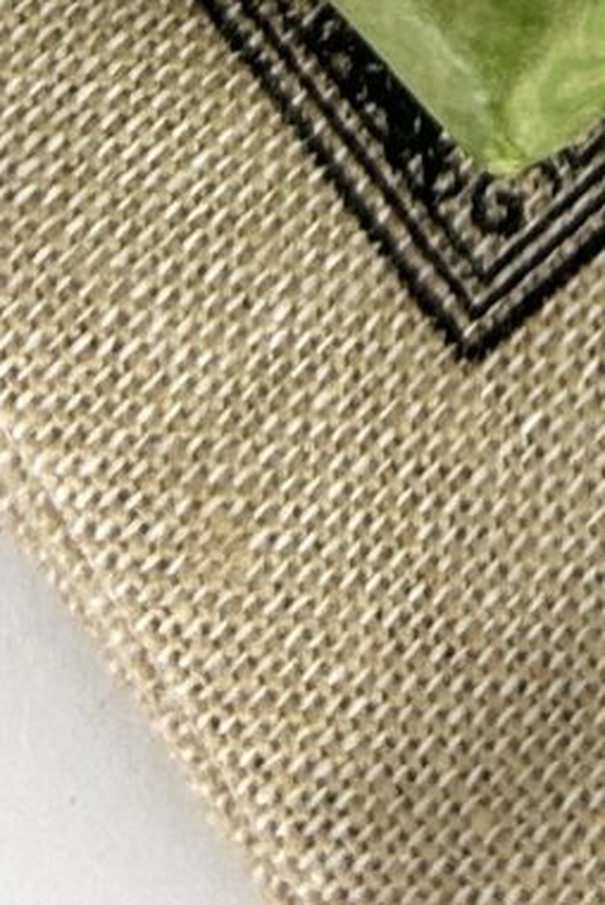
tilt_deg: -76.7
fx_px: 4579
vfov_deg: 9.3
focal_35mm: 182
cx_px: 929
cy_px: -1693
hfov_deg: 7.4
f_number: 1.5
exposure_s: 1/120
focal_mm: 5.7
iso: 32
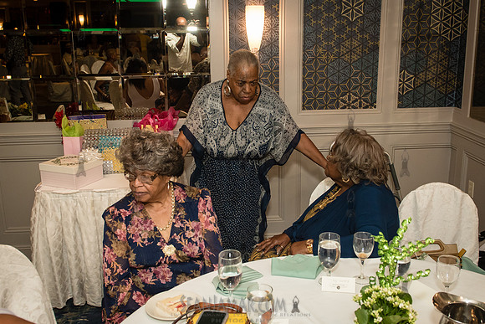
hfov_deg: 52.0
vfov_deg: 36.1
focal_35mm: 37
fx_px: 496
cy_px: 154
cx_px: 262
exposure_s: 1/160
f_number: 3.5
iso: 1600
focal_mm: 24
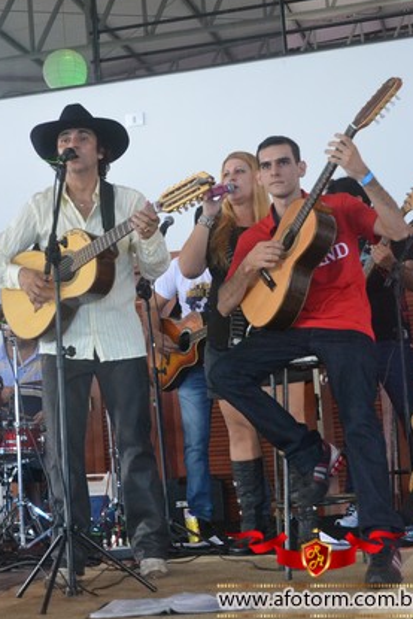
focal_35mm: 65
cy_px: 289
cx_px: 204
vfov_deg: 30.9
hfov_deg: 20.9
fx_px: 1118
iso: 3200
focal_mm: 40
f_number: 4.5
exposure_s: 1/60
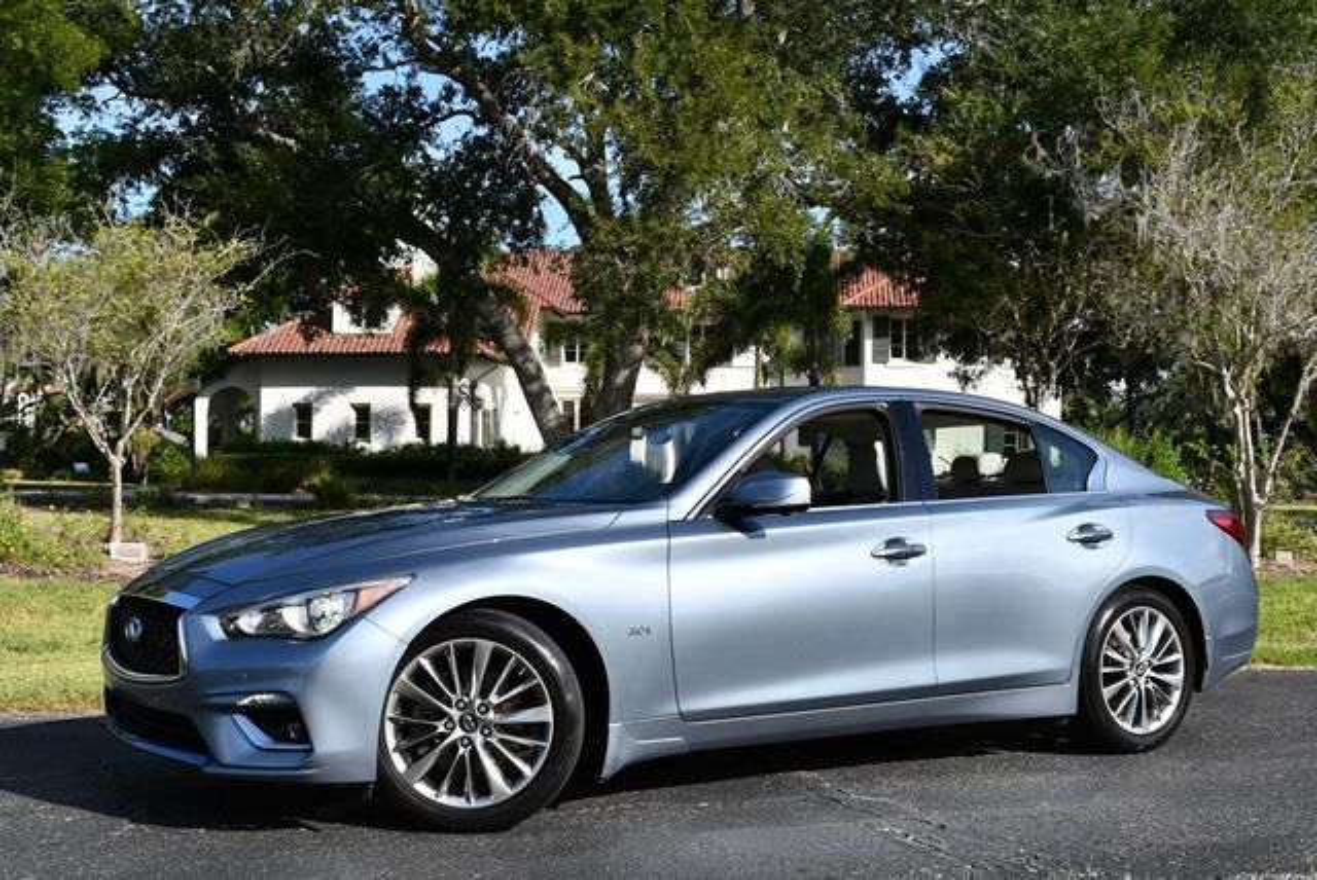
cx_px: 658
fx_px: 1611
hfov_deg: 44.5
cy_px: 440
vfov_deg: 30.6
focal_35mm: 44
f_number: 8
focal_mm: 22
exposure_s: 1/250
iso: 100
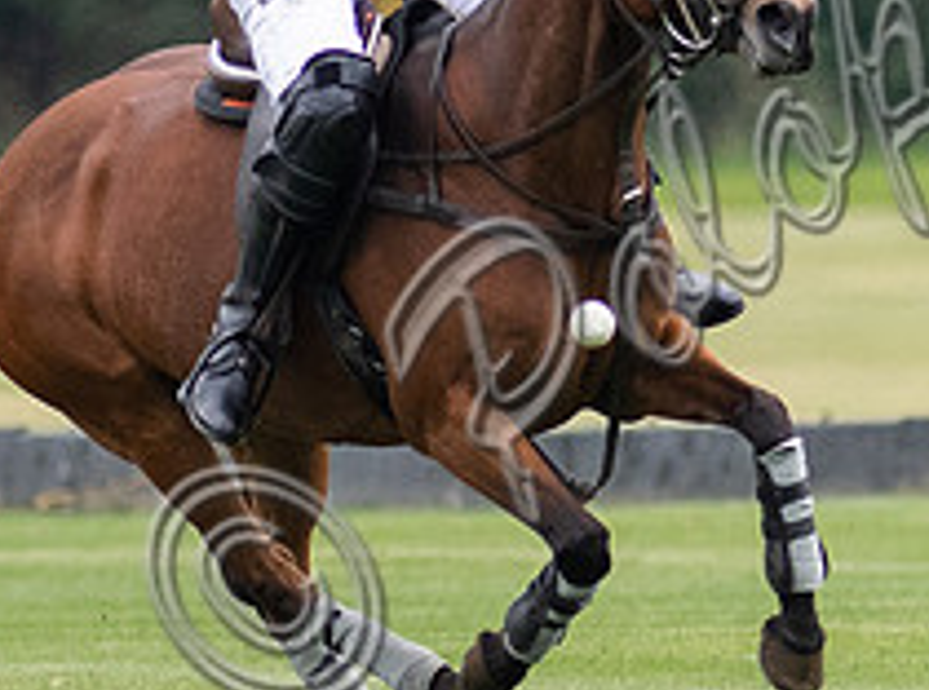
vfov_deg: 0.6
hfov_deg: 0.8
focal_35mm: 2531
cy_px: -232
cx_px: 1600
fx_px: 67693
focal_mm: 300
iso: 640
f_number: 2.8
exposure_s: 1/1600
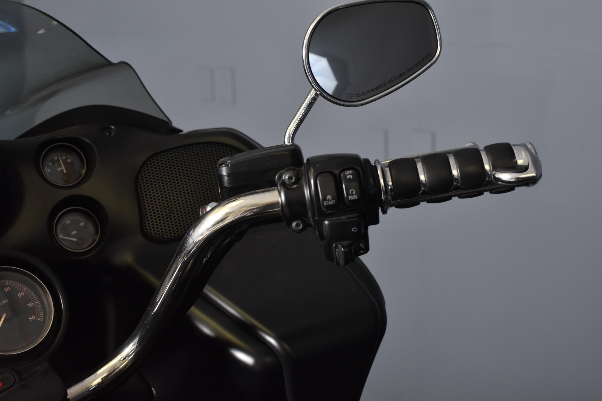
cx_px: 301
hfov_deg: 37.9
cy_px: 200
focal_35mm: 52
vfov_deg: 25.7
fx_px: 878
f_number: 4.5
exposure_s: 1/160
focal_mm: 35
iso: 800
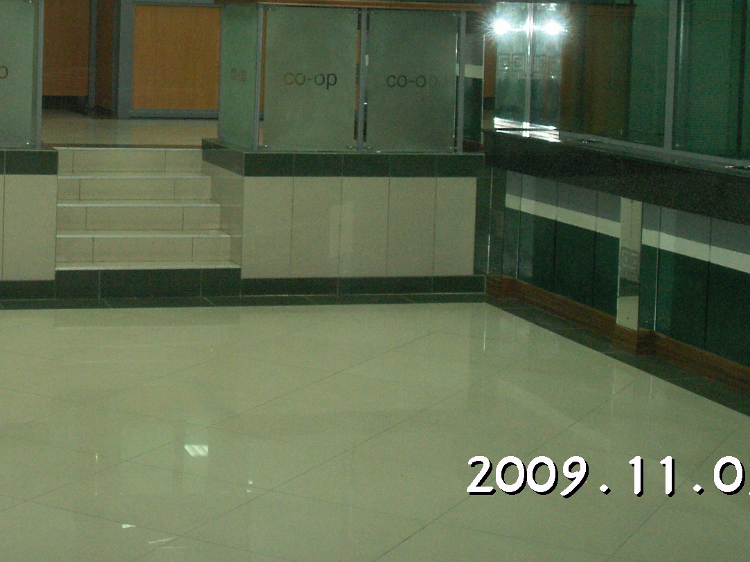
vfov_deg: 20.6
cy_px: 55
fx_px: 1516
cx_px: 190
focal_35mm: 70
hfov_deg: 27.4
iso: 160
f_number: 3.5
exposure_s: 1/40
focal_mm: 7.7
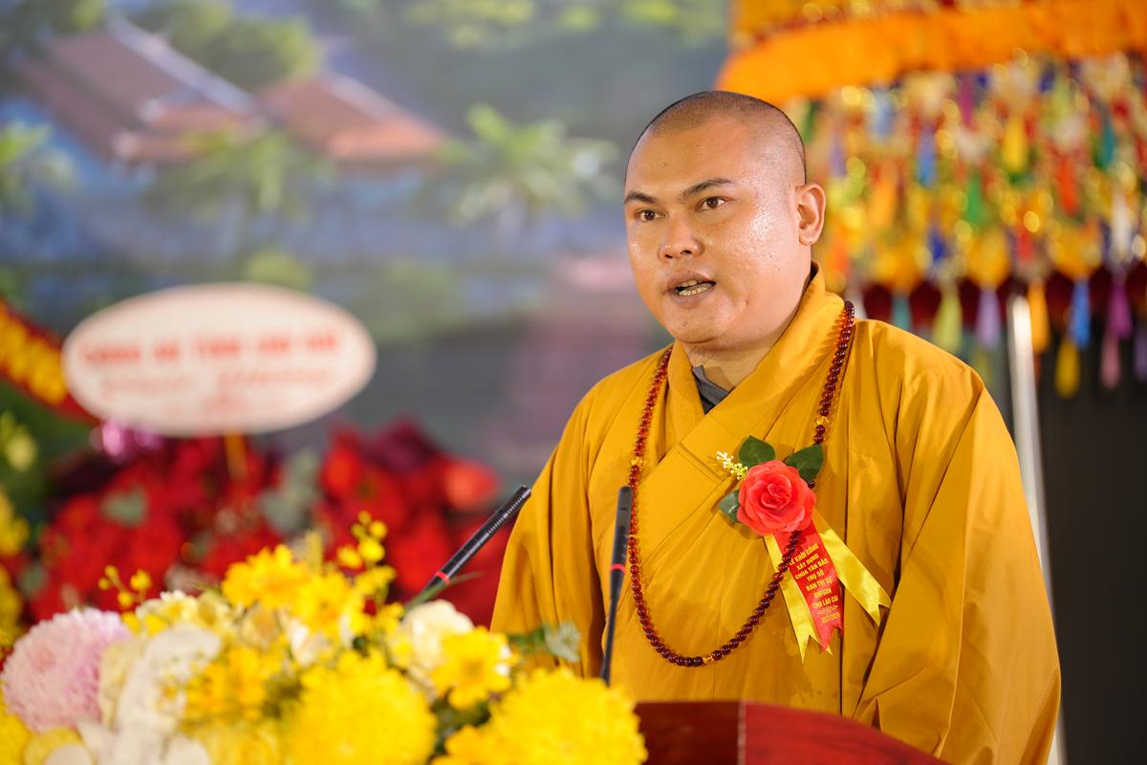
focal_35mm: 188
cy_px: 382
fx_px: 5989
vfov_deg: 7.3
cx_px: 574
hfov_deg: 10.9
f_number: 2.8
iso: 250
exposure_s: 1/160
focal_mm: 188
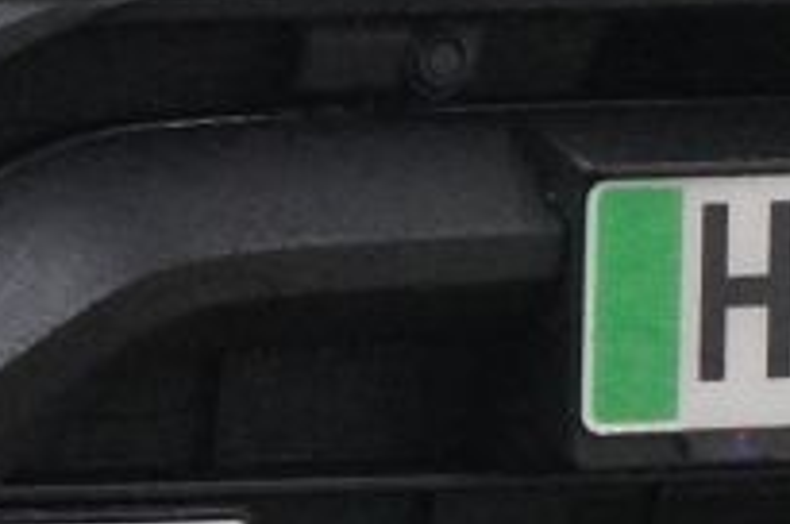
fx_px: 11305
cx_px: -520
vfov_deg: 2.7
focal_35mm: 516
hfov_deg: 4.0
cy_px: -162
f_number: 5.6
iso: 6400
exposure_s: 1/200
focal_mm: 44
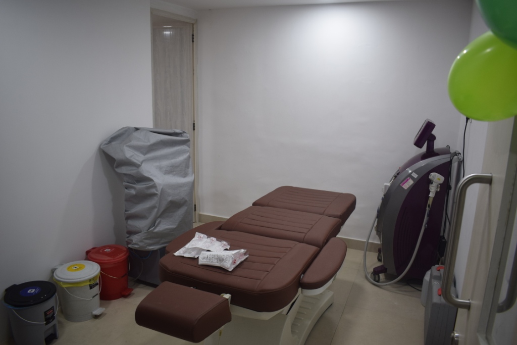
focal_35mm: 27
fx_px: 388
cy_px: 172
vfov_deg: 47.9
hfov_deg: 67.4
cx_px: 258
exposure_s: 1/80
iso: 400
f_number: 4.5
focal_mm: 18
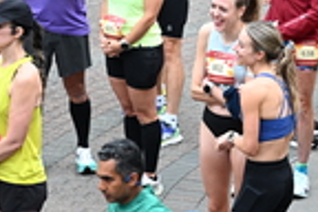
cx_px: 177
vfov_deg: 3.0
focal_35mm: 459
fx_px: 4054
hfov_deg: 4.5
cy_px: 50
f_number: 4
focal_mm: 120
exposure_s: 1/400
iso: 2000
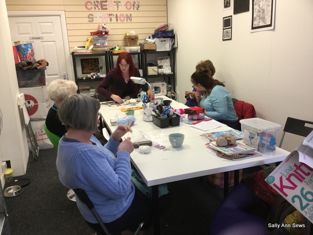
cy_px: 118
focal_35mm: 31
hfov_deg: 58.4
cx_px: 156
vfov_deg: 45.4
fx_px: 280
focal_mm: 3.3
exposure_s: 1/33
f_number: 2.4
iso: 80
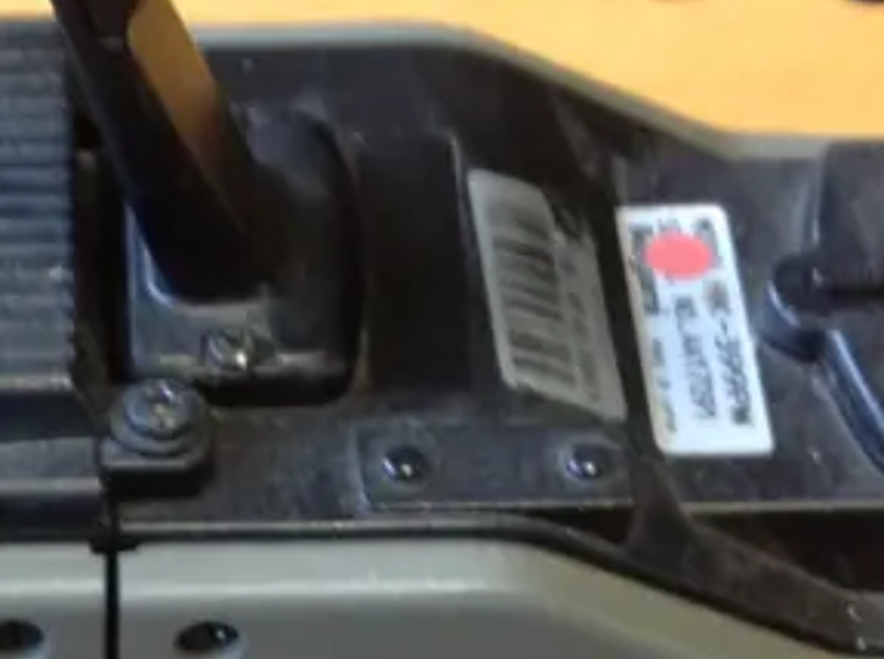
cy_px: 801
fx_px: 3109
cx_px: 0
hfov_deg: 15.9
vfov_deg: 11.8
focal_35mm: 122
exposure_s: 1/15
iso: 80
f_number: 2.4
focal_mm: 4.28
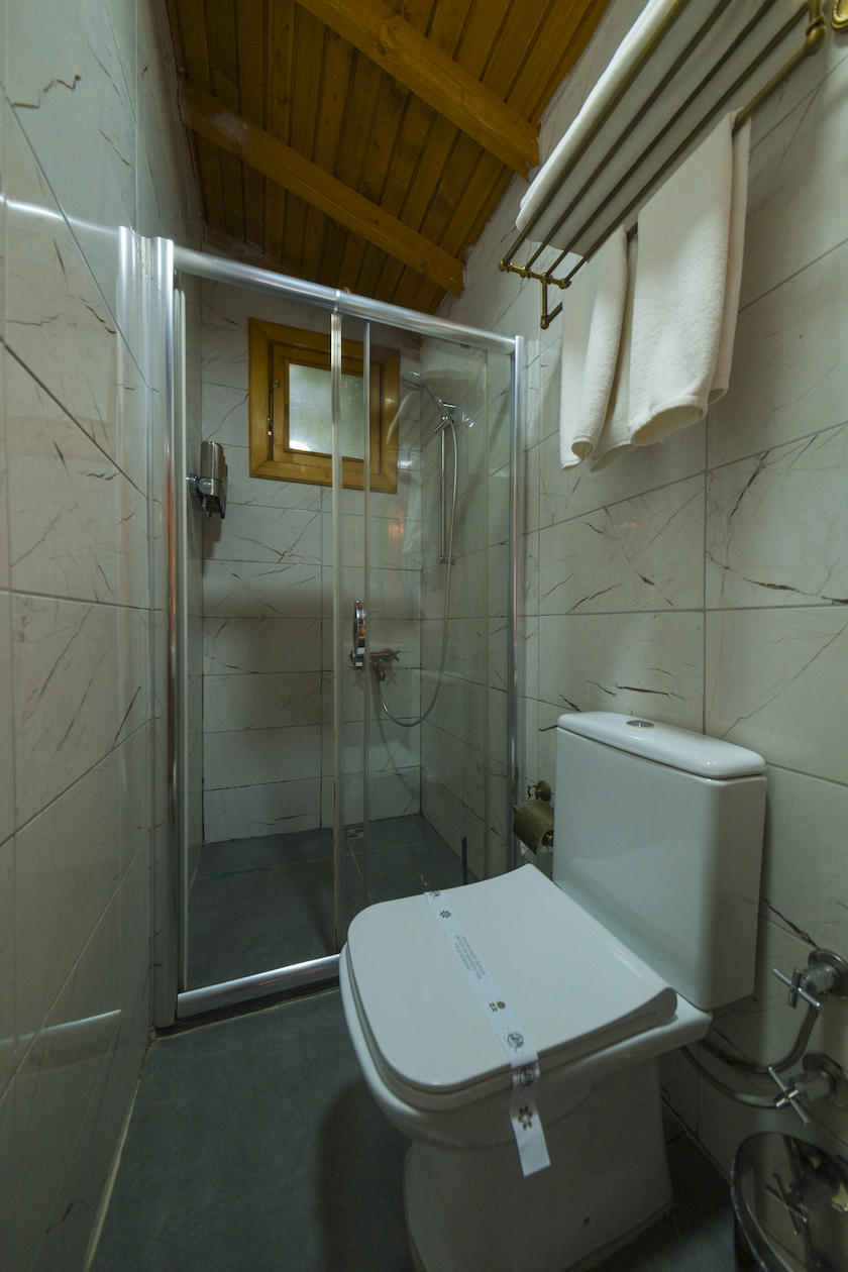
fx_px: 424
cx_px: 424
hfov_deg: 90.0
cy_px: 636
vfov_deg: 112.6
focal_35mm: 12
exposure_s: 1/80
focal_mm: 8
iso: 1000
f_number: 2.8
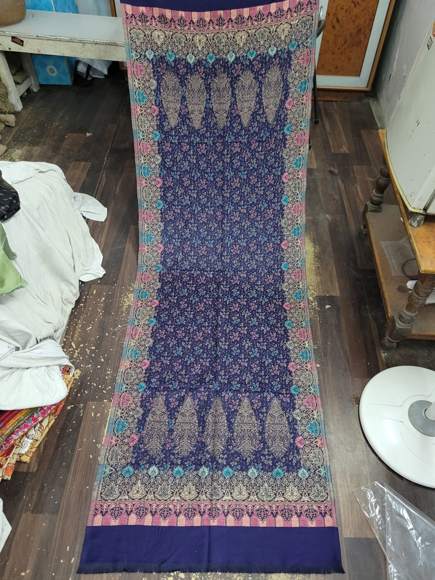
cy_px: 290
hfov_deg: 53.1
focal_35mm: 26
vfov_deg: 67.3
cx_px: 218
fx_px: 436
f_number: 1.8
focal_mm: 5.4
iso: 500
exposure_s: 1/25
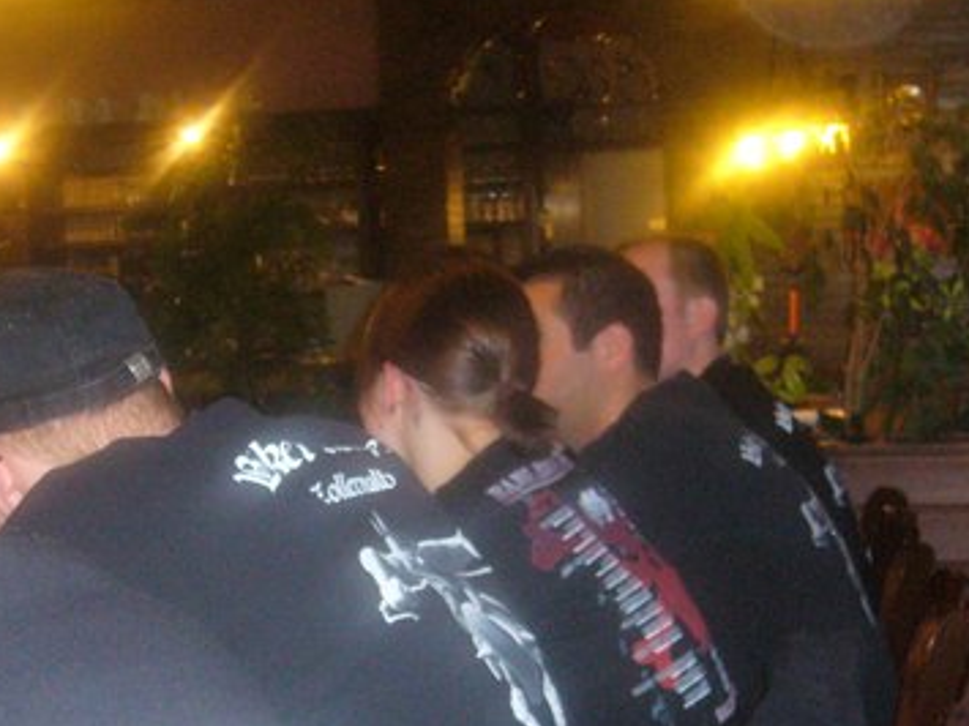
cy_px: 494
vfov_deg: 19.3
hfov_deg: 25.6
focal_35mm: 76
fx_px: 2127
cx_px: 368
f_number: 3.2
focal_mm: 7.5
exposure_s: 1/30
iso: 400
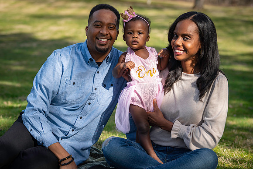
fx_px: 604
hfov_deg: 23.7
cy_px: 84
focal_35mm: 86
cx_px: 126
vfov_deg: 15.9
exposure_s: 1/1250
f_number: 4
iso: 250
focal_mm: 86
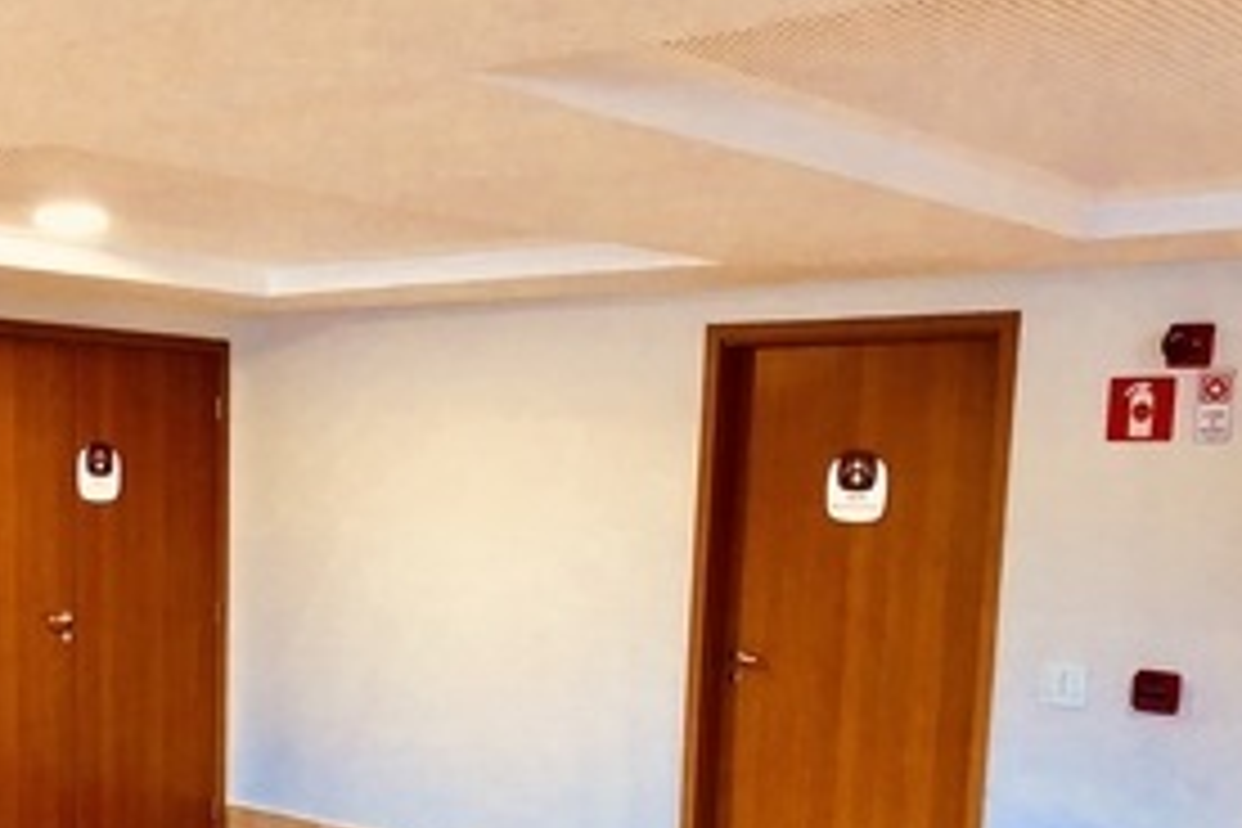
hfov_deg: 38.1
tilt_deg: -8.7
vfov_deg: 25.7
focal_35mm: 51
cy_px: 736
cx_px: 351
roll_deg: -1.2
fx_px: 1759
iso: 100
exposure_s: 1/13
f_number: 1.8
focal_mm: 4
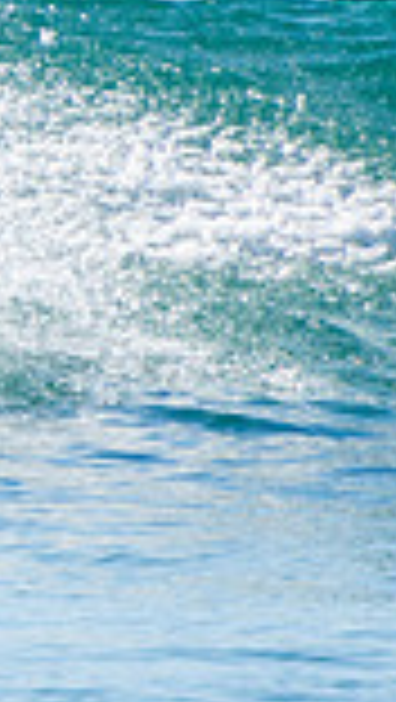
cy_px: 133
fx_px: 43643
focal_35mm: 2343
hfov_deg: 0.5
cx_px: -896
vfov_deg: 0.9
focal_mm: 400
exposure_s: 1/1250
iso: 220
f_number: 5.6
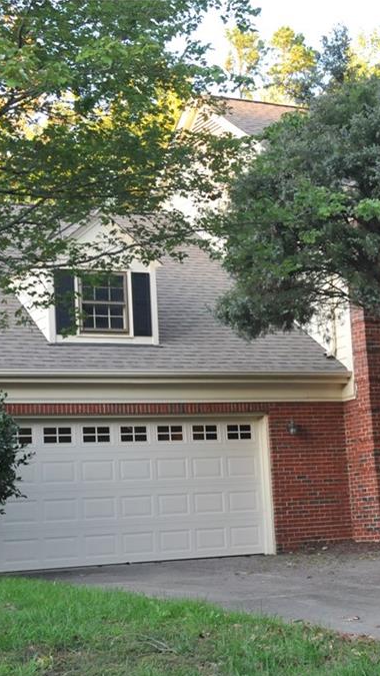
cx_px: 294
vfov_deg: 28.7
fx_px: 1321
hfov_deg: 16.3
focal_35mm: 74
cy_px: 339
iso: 1000
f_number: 4.5
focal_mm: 31
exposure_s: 1/250
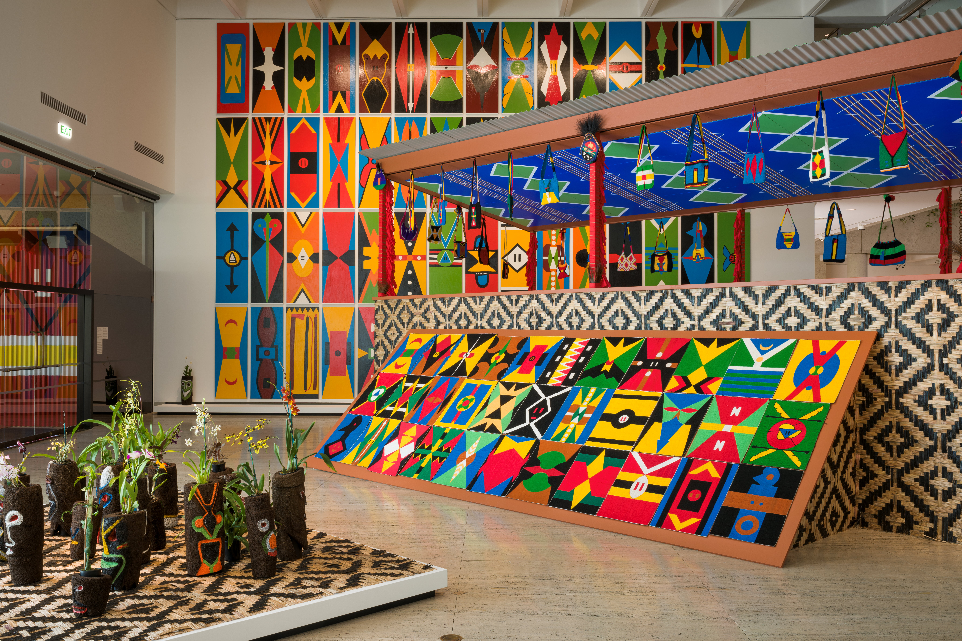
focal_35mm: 32
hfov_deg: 58.0
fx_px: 868
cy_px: 320
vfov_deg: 40.5
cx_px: 481
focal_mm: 32.5
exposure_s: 1.6
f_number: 13
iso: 64
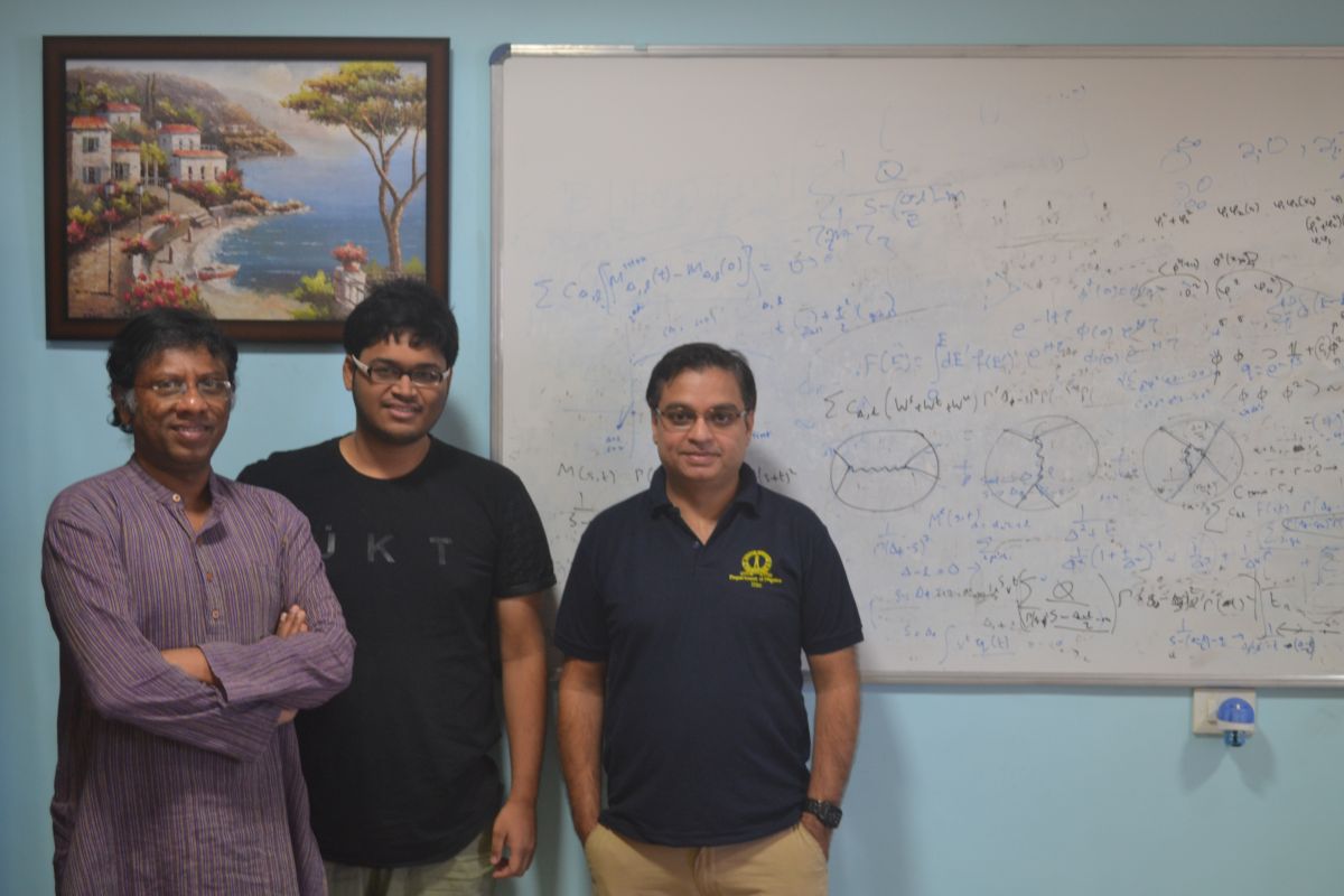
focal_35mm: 44
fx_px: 1624
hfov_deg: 45.0
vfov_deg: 30.8
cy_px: 448
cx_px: 672
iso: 450
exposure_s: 1/15
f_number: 4.5
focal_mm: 29
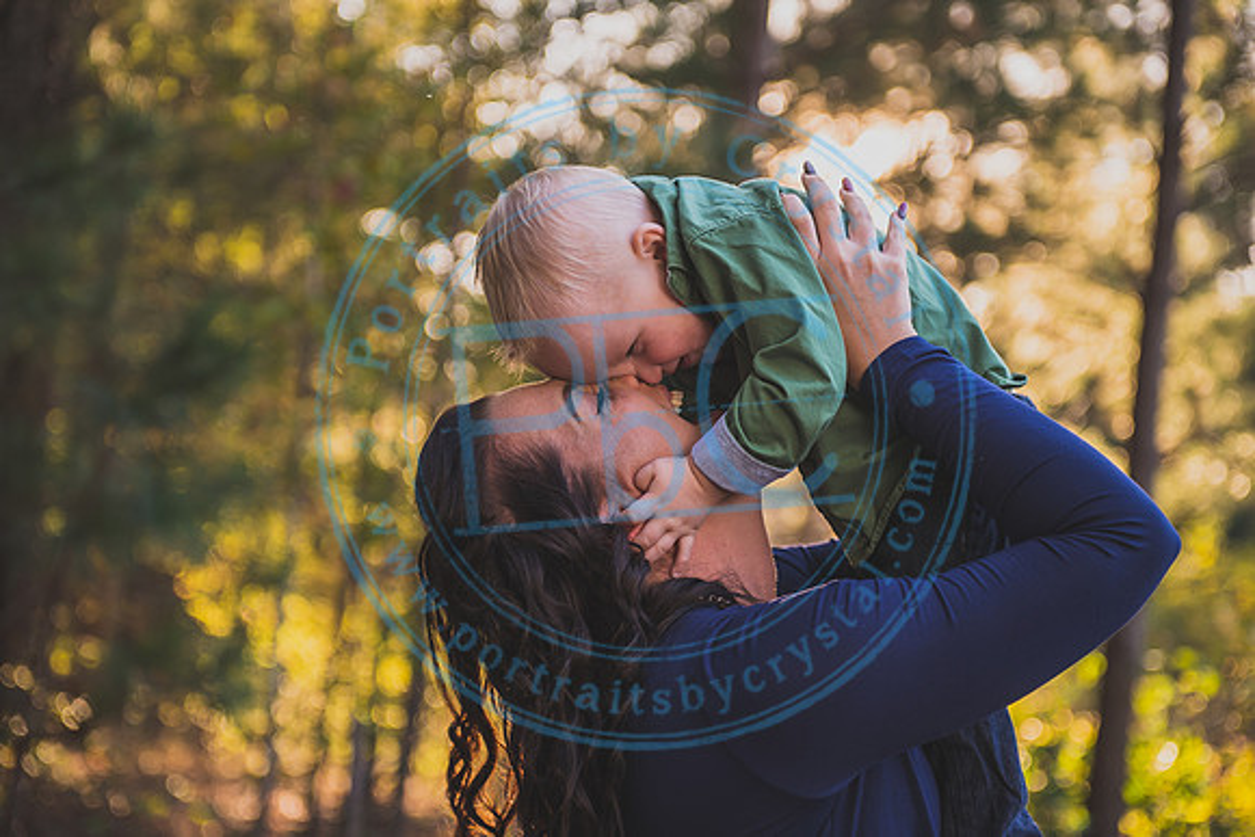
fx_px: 2441
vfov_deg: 19.5
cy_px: 418
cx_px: 628
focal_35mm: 70
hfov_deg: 28.8
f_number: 2.8
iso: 200
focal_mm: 70
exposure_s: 1/200
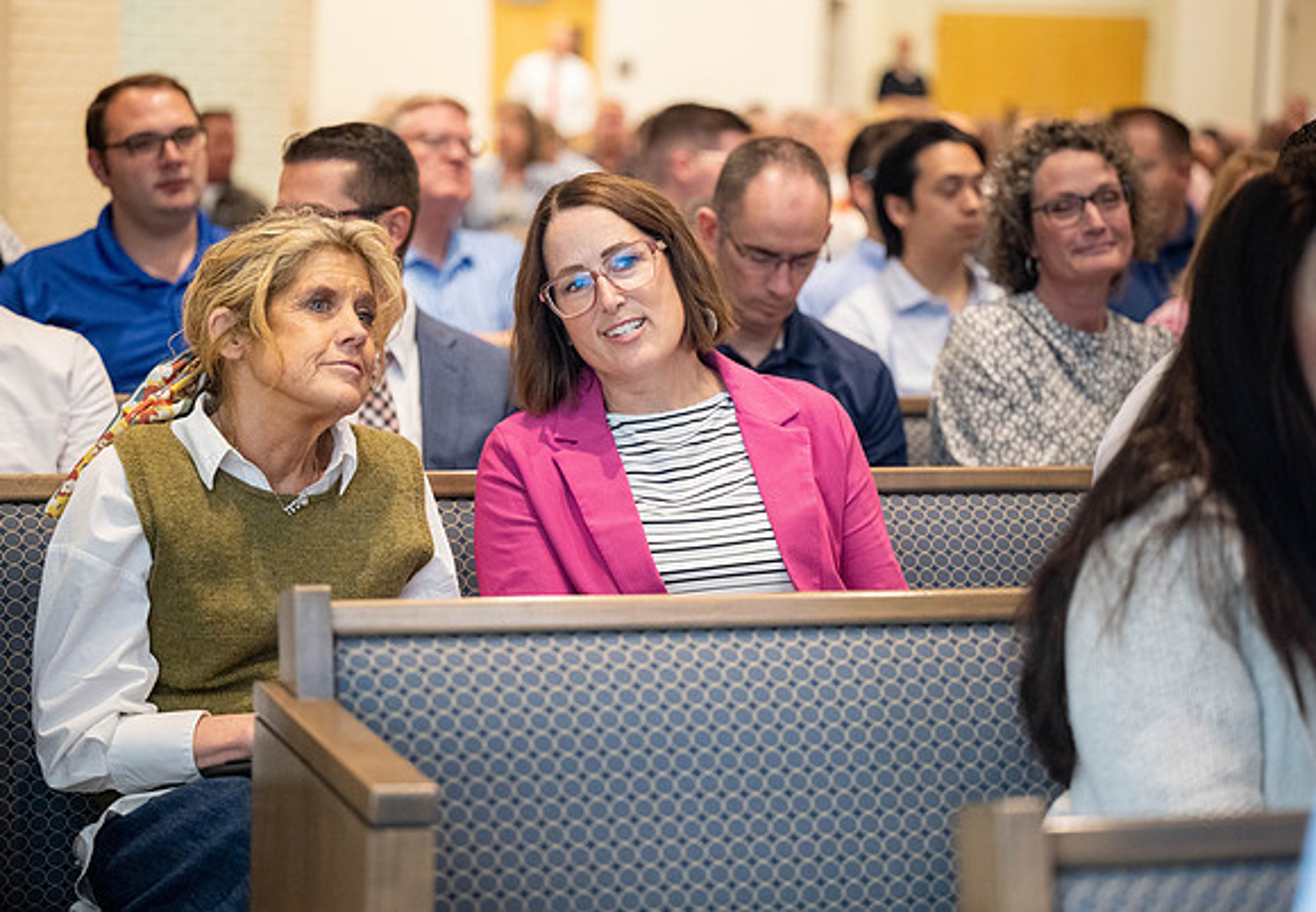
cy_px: 456
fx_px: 3232
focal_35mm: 87
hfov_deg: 23.0
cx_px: 685
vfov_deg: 16.1
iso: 4000
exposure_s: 1/250
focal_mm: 85
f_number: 2.8
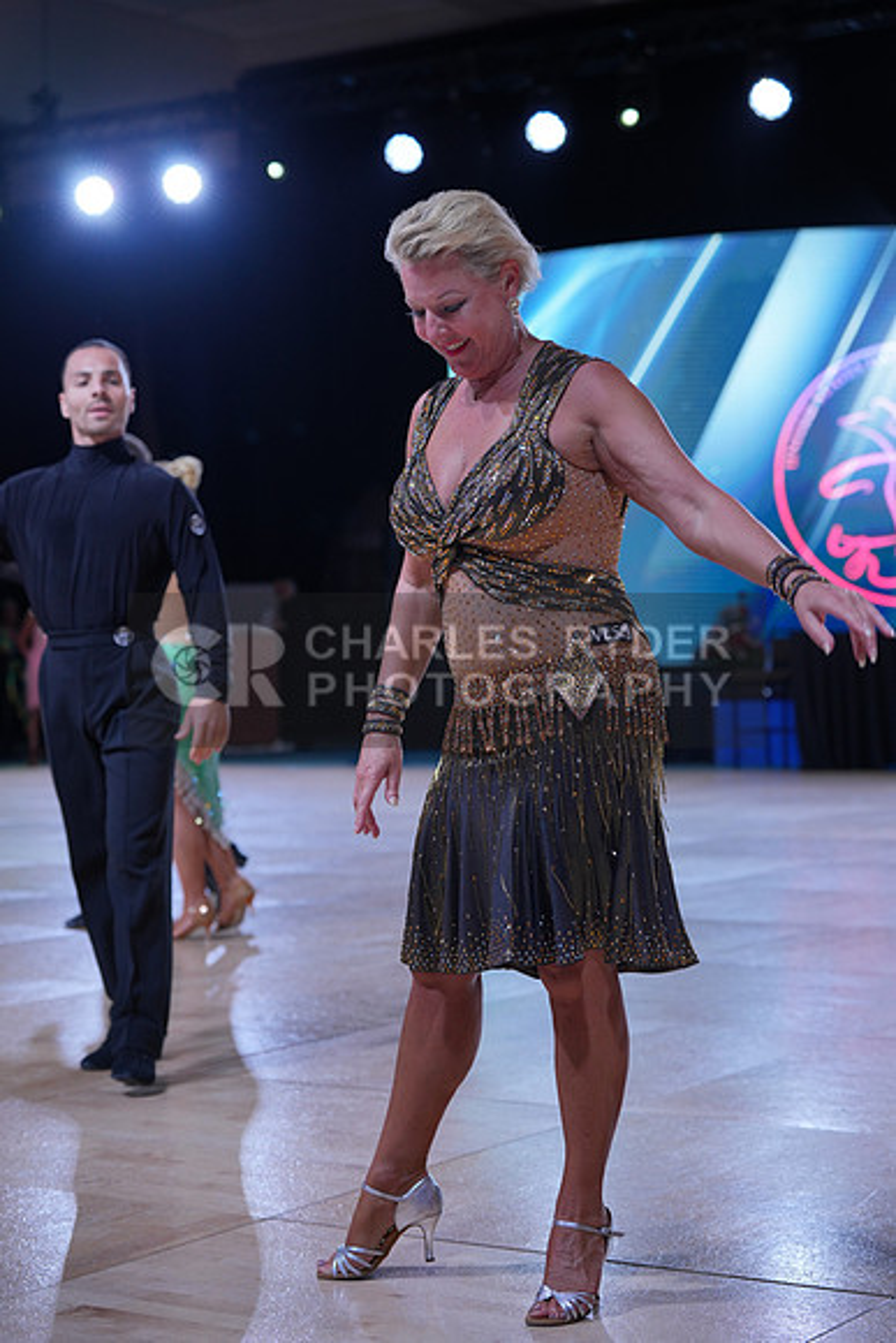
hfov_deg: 19.5
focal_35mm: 70
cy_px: 672
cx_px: 448
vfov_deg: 28.8
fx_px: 2612
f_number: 4
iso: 400
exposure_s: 1/400
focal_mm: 70
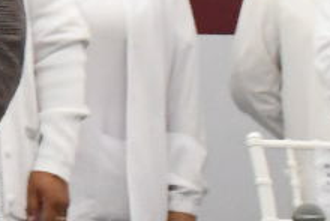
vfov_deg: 3.6
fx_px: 3513
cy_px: 83
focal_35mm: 383
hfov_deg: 5.1
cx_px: -654
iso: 4000
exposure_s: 1/125
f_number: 13
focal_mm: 35
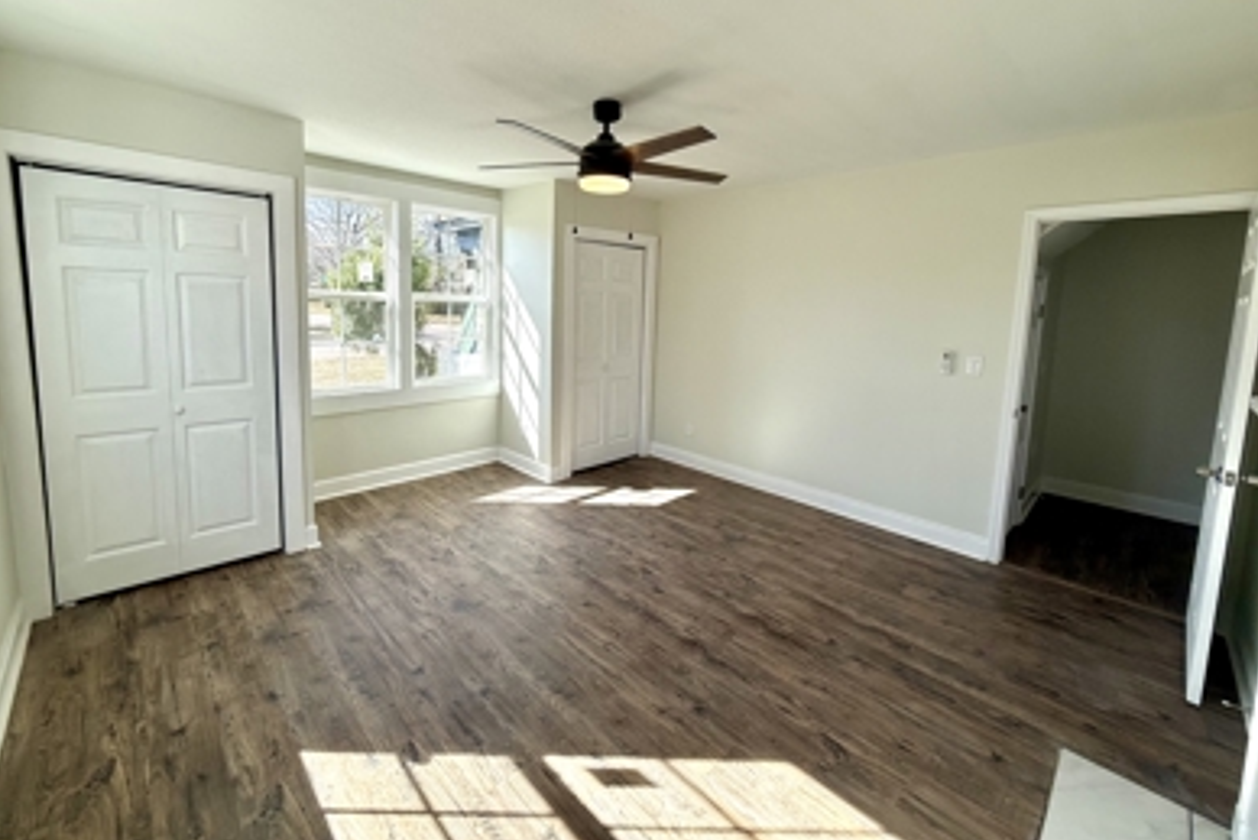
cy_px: 360
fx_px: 524
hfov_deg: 100.3
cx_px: 613
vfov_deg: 76.9
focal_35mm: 15
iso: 64
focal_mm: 2.22
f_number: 2.2
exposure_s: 1/424
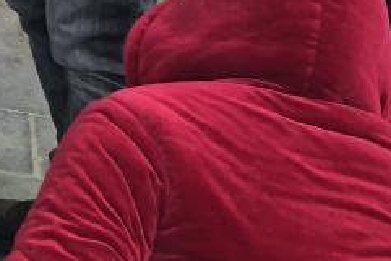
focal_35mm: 145
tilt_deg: -14.6
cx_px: -503
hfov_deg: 11.9
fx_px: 1576
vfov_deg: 8.5
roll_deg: +1.4
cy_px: -394
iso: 50
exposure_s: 1/120
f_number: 1.8
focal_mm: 3.99
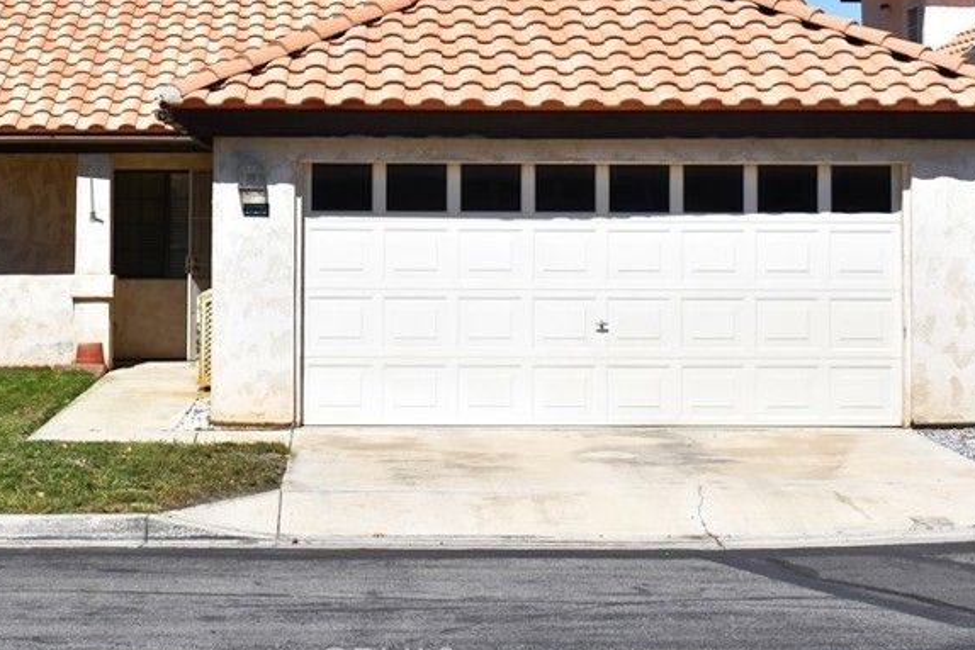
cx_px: 387
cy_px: 108
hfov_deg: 24.5
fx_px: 2245
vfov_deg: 16.3
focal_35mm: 83
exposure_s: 1/400
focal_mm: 31
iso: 100
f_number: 10
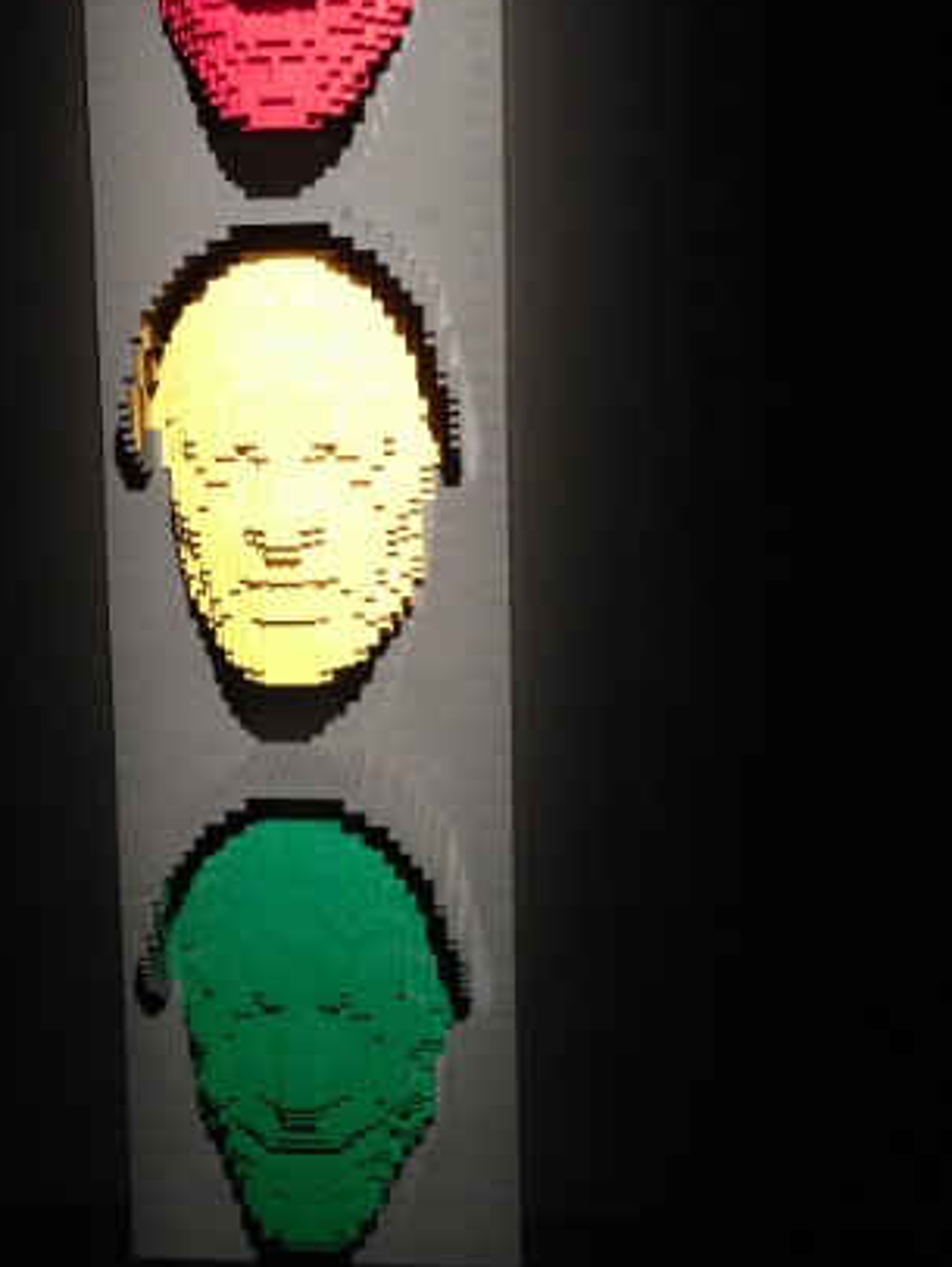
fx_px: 1905
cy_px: 431
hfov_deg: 27.9
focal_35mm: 52
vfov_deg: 36.5
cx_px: 315
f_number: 2.4
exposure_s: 1/20
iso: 200
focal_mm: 4.12
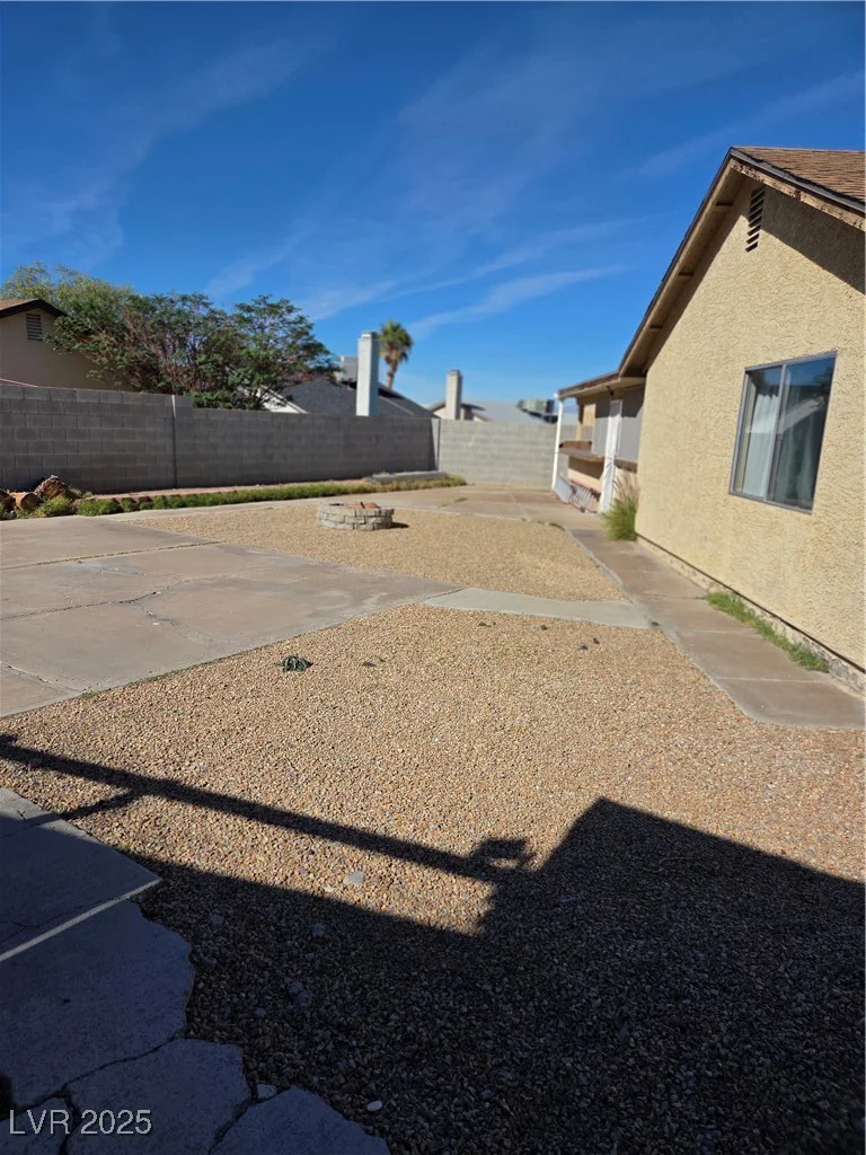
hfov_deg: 58.9
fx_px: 767
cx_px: 433
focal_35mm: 23
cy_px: 578
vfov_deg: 73.9
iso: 80
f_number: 1.8
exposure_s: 1/7891
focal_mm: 5.4
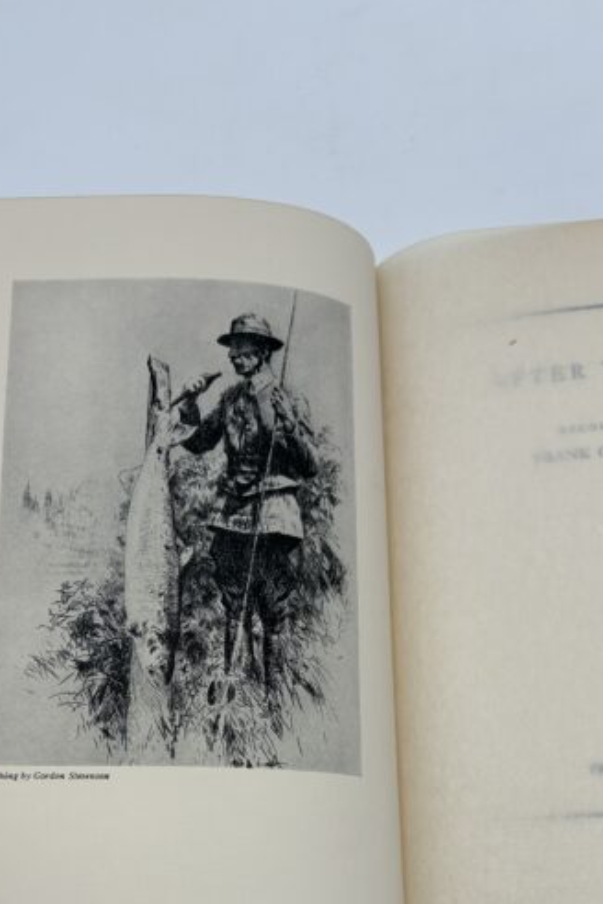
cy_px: 728
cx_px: 200
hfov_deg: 30.3
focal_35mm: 44
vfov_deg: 42.4
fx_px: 1105
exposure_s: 1/618
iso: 50
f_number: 1.6
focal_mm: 5.96
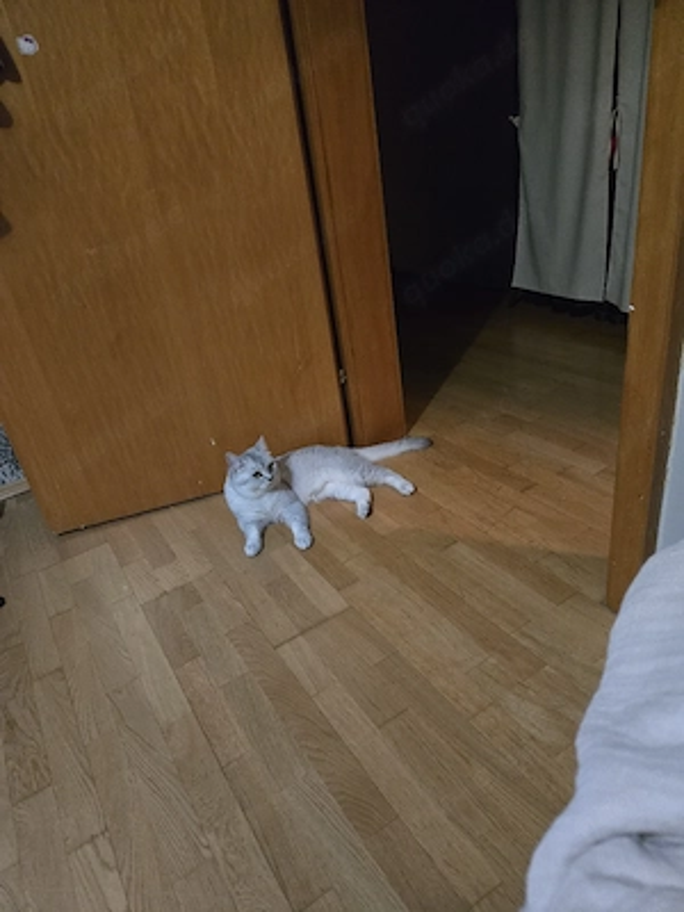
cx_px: 342
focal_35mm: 23
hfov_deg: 58.9
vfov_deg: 73.9
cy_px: 456
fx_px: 606
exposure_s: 1/33.4
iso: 1600
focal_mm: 5.4
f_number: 1.8
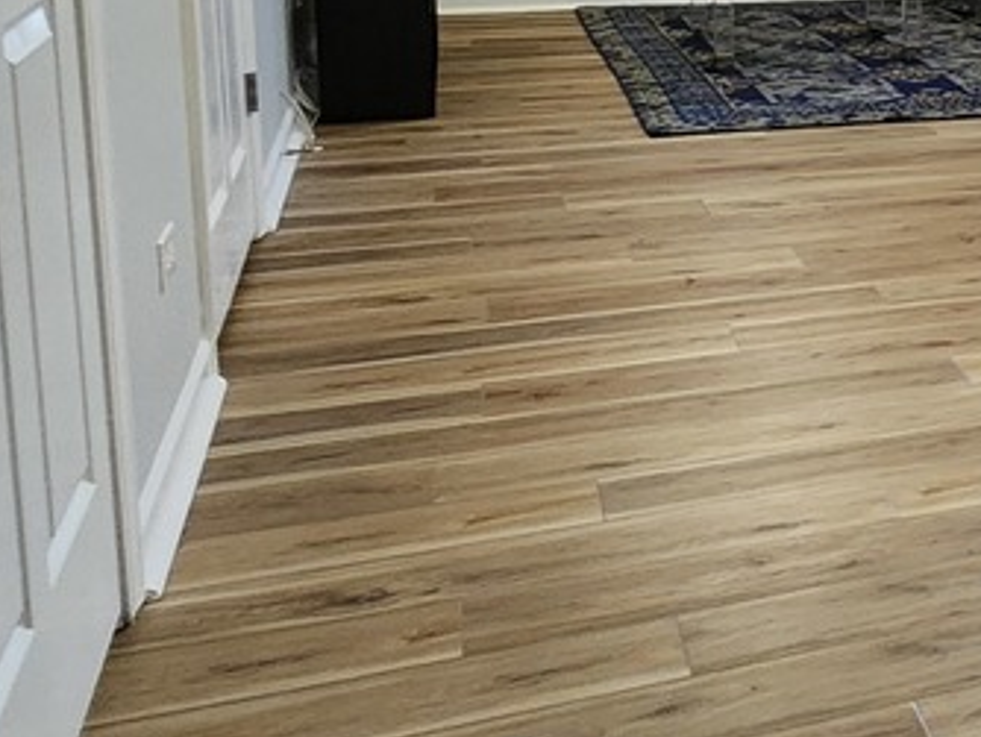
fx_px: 1588
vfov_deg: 25.0
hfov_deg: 26.2
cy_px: 21
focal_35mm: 56
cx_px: 1430
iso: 400
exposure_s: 1/30
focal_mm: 2.2
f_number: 2.2
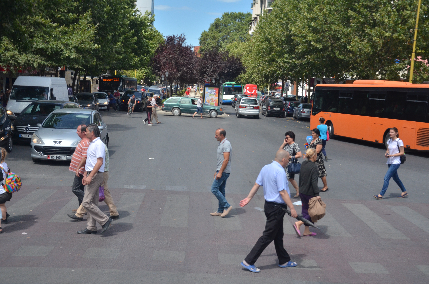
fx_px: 606
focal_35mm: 51
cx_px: 214
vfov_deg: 26.4
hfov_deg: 39.0
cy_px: 142
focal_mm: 34
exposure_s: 1/320
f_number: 6.3
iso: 500
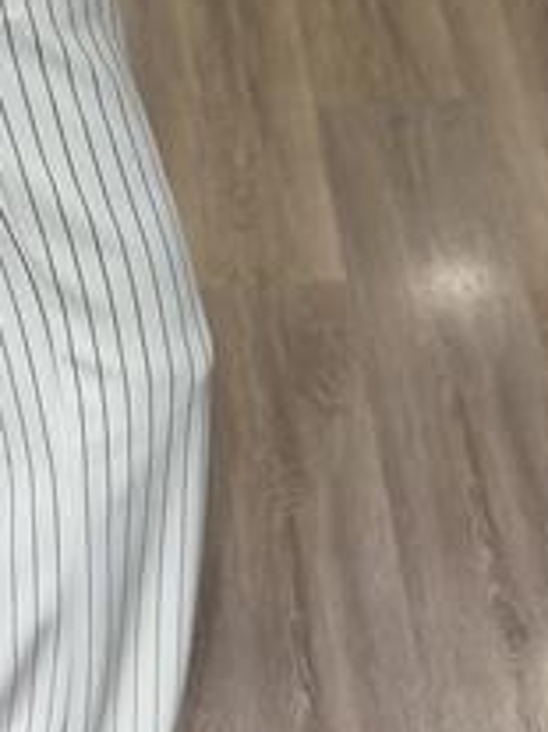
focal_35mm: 96
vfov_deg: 20.4
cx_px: 18
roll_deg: +4.7
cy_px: 256
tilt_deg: -38.7
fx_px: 2028
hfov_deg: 15.2
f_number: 1.78
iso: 125
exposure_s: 1/100
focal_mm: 6.86
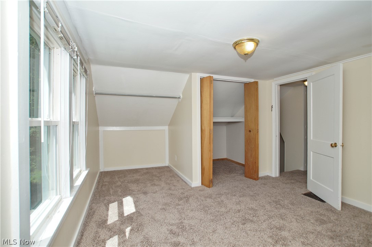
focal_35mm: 16
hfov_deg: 95.0
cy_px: 124
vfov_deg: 72.0
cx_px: 186
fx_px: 170
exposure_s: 1/160
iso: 200
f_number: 4.5
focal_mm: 11
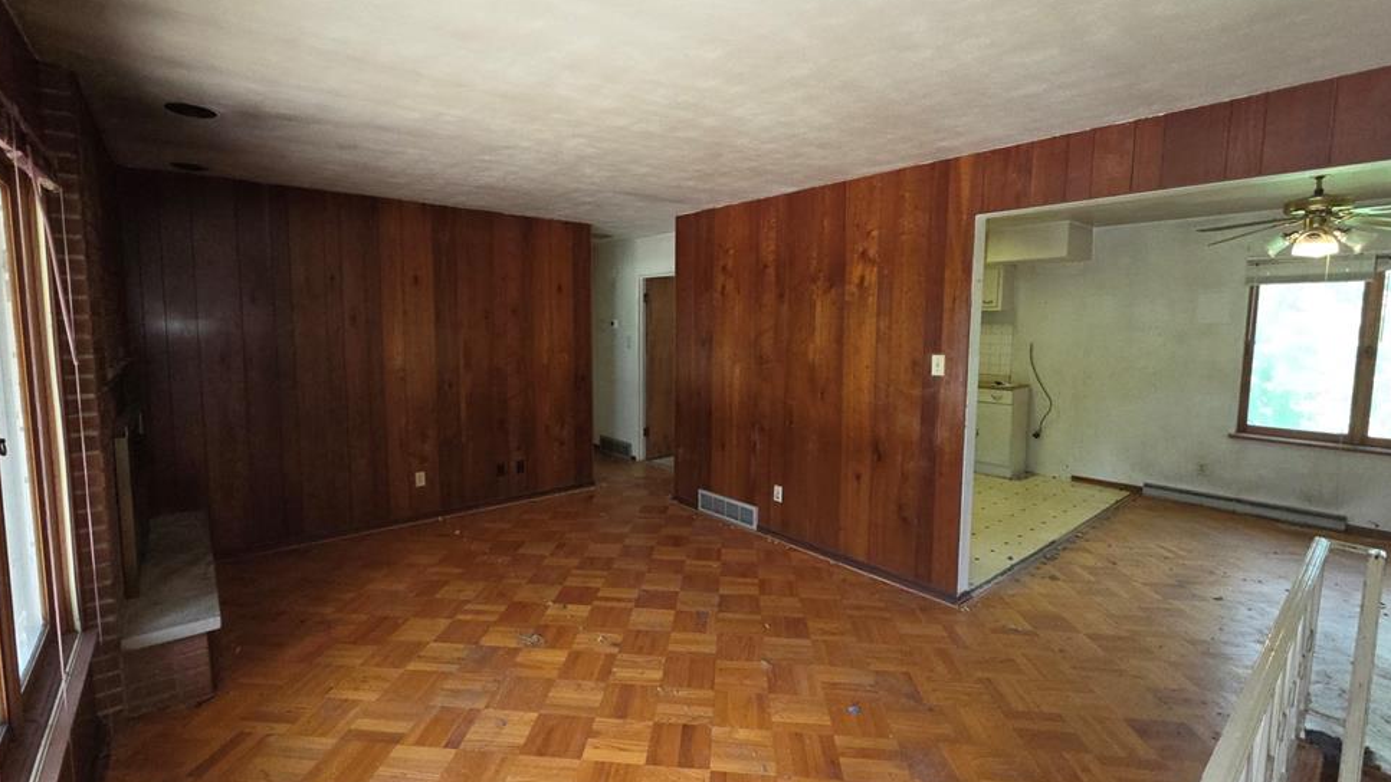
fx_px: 553
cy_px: 381
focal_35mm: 15
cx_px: 669
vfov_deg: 70.5
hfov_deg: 102.9
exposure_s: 1/60
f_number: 2.2
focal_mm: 2.2
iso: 250
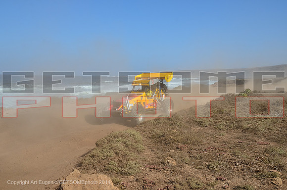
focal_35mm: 39
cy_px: 95
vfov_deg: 34.1
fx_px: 310
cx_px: 144
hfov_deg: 49.6
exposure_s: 1/640
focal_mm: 26
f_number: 7.1
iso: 200
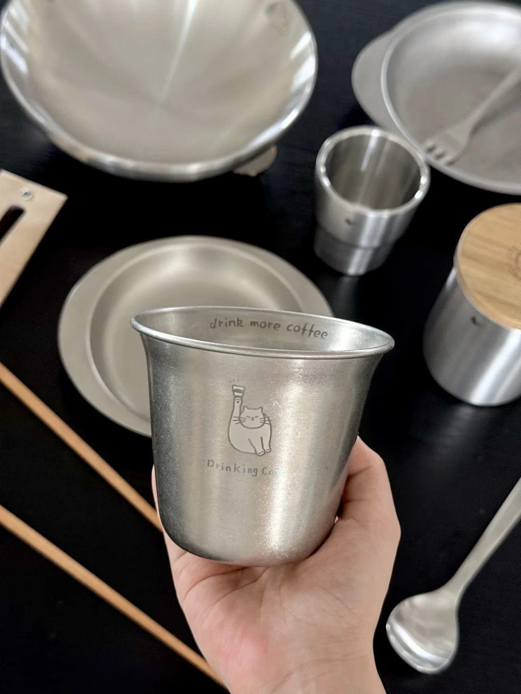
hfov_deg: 30.3
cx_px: 260
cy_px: 347
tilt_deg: -59.2
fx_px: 963
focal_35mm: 48
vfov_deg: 39.7
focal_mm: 6.76
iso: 160
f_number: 1.78
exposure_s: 1/50
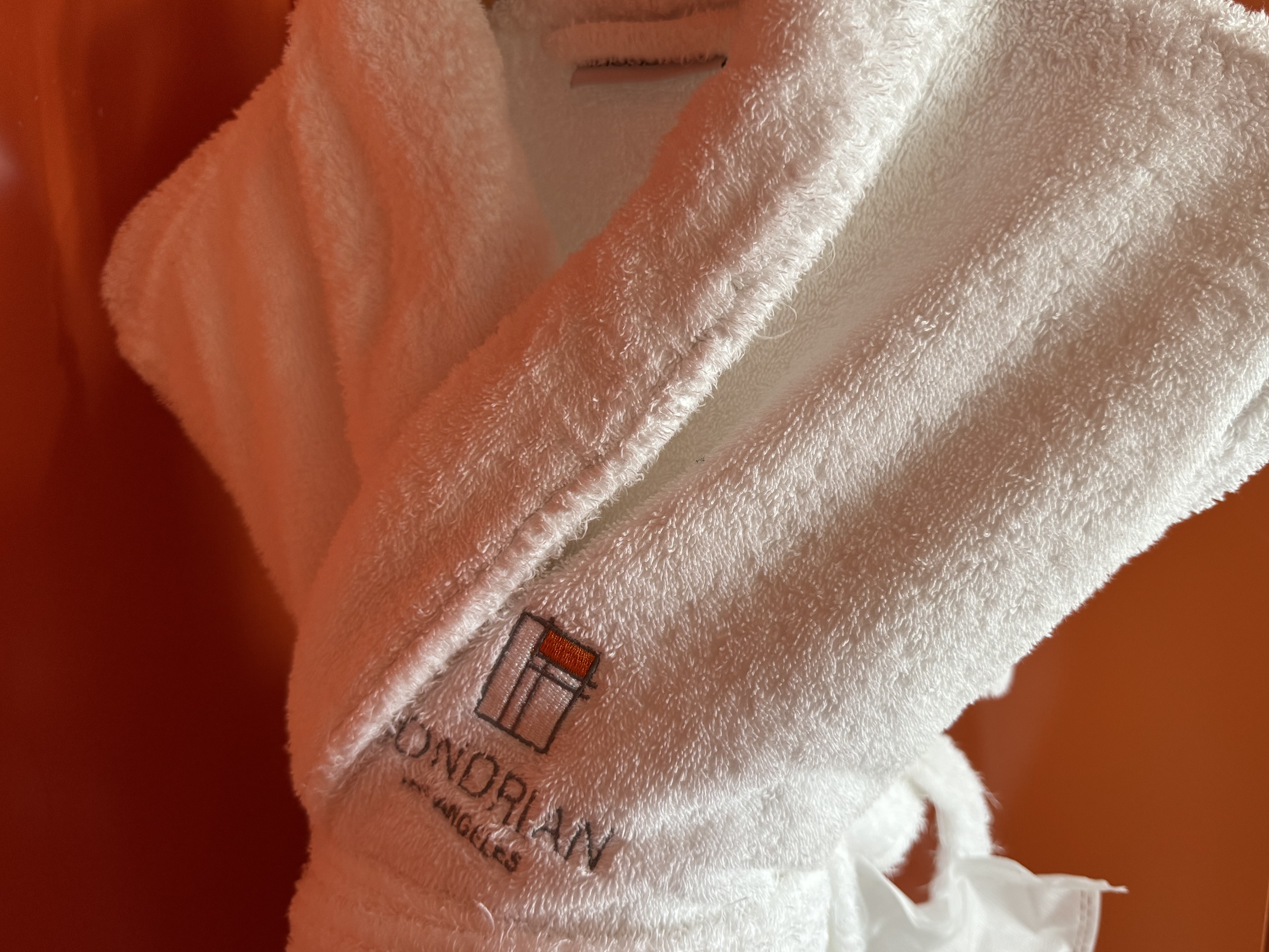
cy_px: 477
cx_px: 682
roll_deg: +0.6
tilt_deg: -11.6
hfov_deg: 65.2
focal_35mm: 27
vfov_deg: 51.4
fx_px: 990
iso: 200
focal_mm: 6.76
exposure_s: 1/60
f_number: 1.78
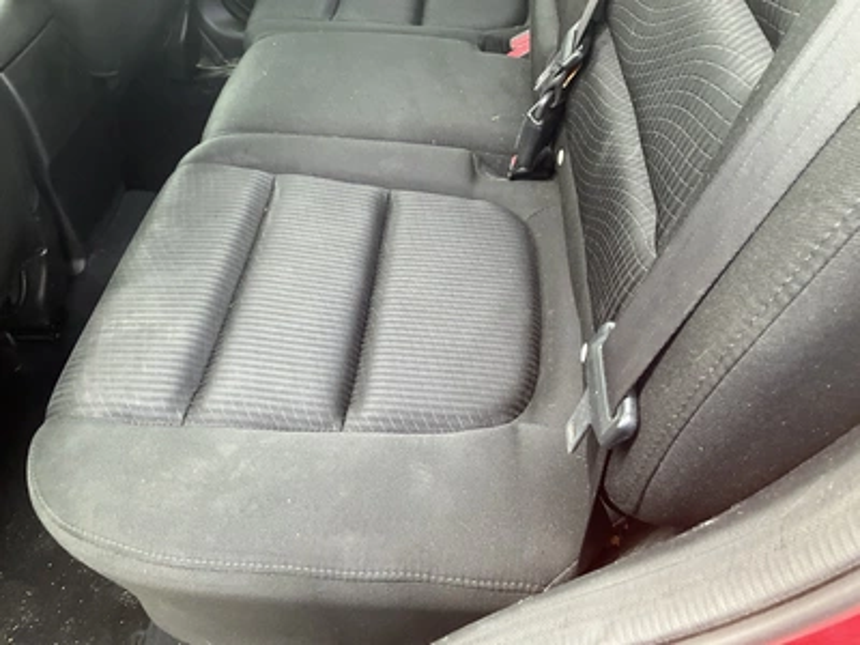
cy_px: 322
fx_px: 720
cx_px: 430
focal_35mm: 29
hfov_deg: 61.7
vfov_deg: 48.2
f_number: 1.8
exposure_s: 1/88
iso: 64
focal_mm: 3
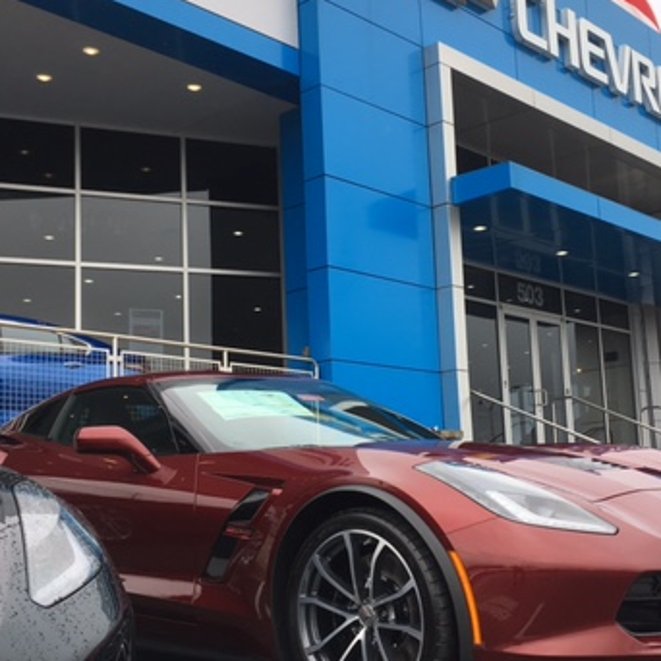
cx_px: 392
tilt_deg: +9.2
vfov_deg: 35.3
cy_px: 352
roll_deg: +1.6
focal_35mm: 48
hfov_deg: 35.2
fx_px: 1037
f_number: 2.2
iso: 25
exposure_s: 1/371
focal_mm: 4.15
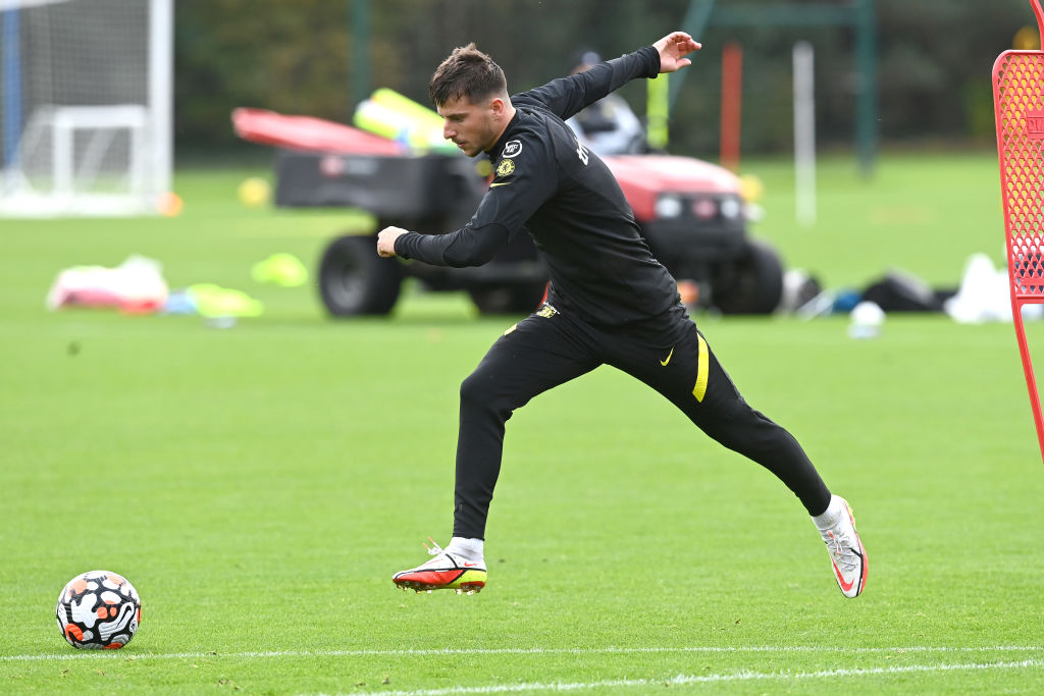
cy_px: 348
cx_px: 522
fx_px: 11601
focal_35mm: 400
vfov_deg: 3.4
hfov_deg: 5.2
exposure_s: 1/1600
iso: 1000
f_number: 5
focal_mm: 400
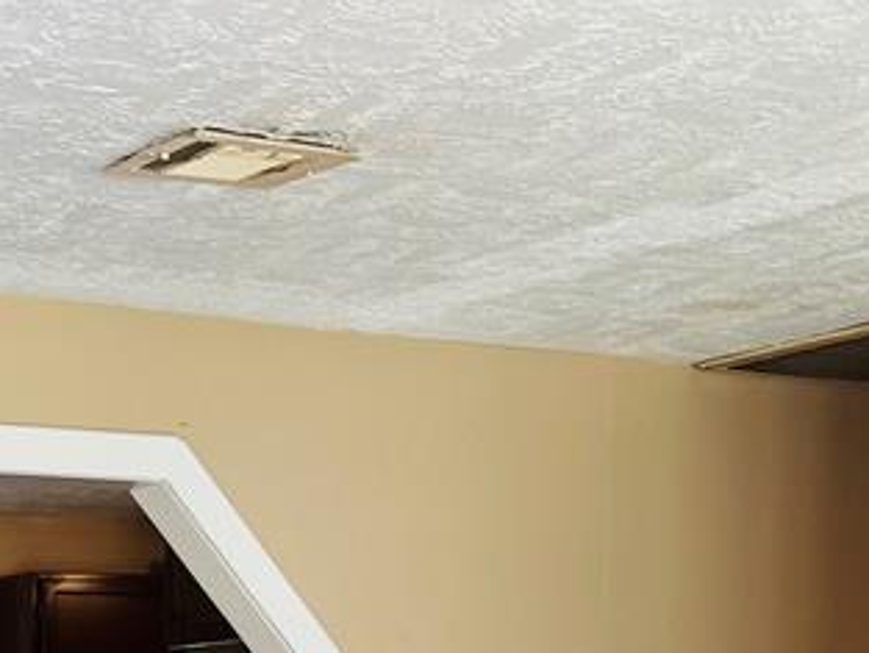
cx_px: -6
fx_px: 2135
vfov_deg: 16.0
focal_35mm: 85
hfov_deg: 22.1
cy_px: 953
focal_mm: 5.7
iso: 100
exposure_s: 1/120
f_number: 1.5
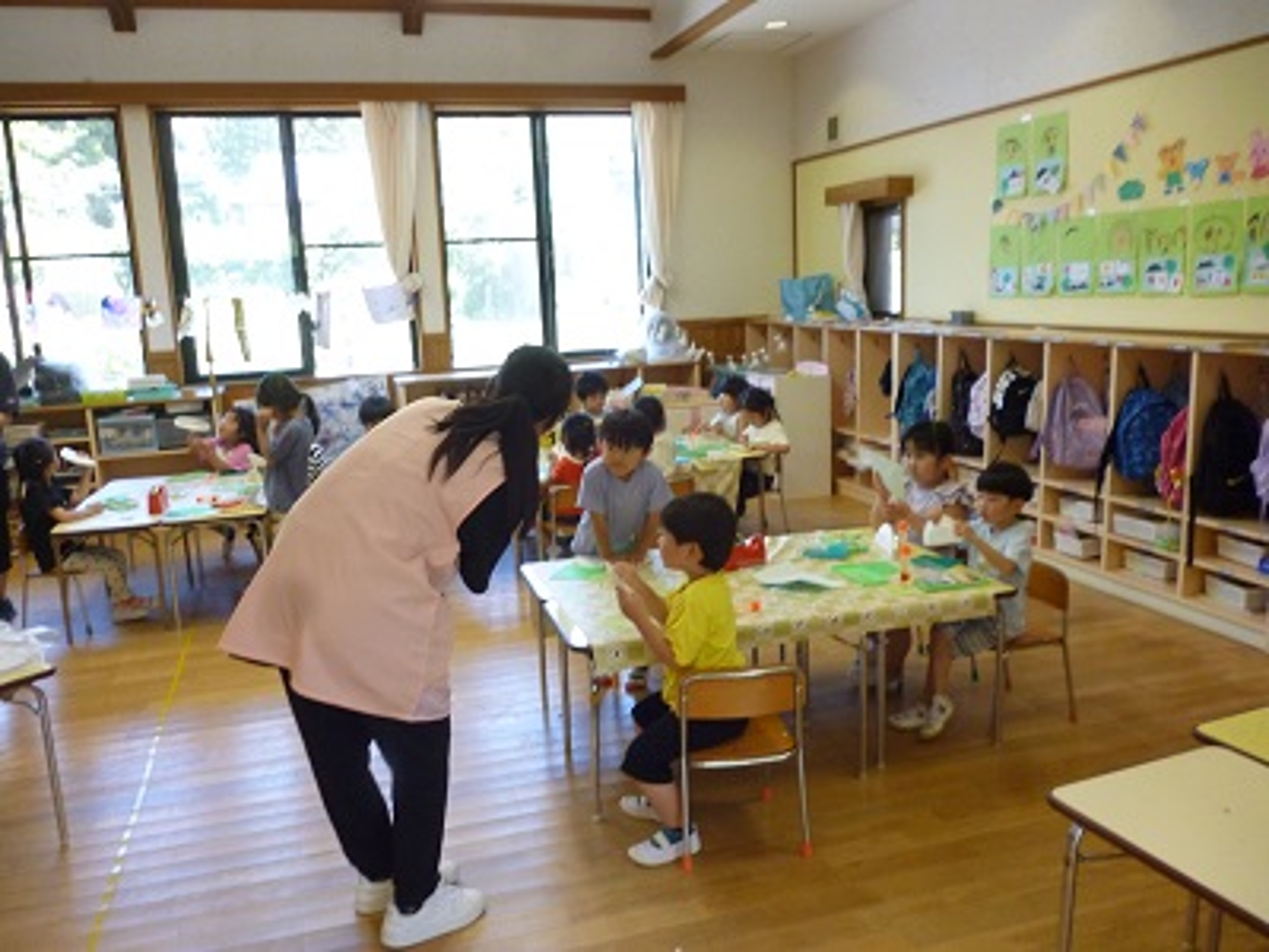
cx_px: 634
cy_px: 476
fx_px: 1026
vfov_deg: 49.7
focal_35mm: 28
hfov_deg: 63.4
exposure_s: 1/60
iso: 320
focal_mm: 5
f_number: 3.1
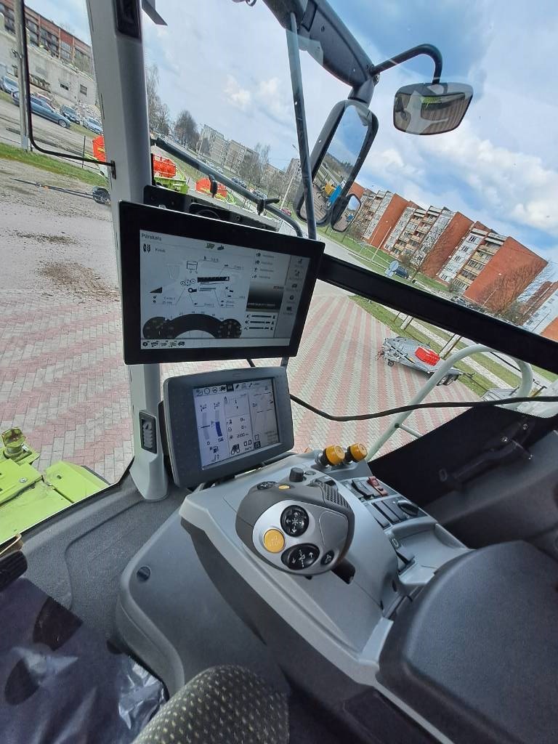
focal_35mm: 13
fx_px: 279
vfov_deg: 106.2
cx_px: 279
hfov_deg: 89.9
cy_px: 372
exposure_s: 1/833
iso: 40
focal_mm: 1.42
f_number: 2.2
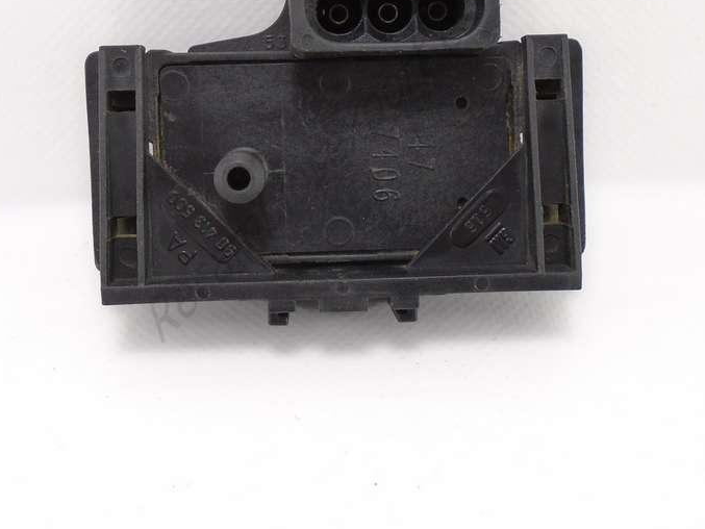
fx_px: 856
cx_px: 323
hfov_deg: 44.7
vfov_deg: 33.9
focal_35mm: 42
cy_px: 161
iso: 100
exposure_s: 1/50
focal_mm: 4.6
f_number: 3.2
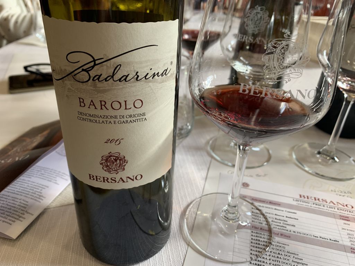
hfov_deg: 67.3
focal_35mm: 26
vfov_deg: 53.1
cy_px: 133
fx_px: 267
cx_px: 178
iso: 64
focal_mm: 4.25
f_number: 1.8
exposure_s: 1/121
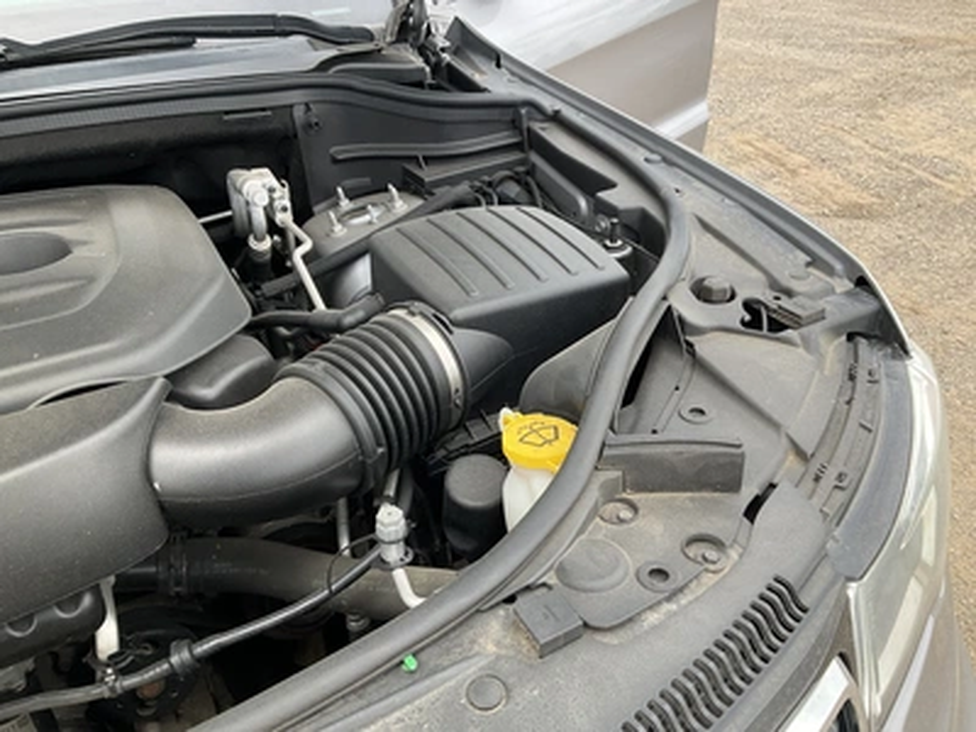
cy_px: 366
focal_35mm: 29
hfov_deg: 61.7
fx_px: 818
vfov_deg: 48.2
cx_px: 488
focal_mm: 3
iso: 20
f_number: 1.8
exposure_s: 1/245
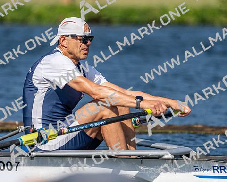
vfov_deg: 3.0
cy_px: 91
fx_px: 3491
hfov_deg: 3.7
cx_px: 106
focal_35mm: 520
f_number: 6.3
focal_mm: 459
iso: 200
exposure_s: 1/2000
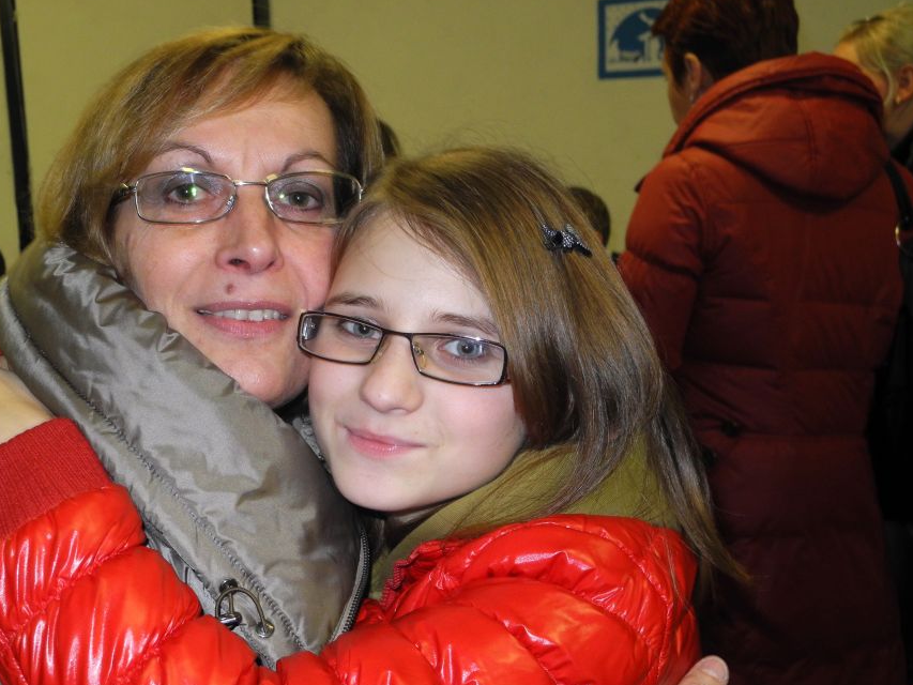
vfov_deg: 27.0
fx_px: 1424
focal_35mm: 54
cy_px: 384
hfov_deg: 35.4
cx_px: 377
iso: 200
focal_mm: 9.7
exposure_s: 1/30
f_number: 3.2
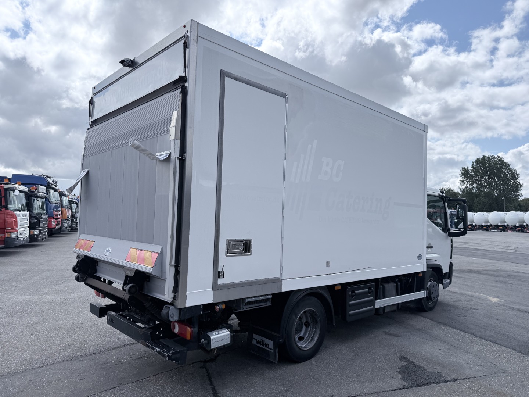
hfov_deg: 71.6
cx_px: 264
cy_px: 198
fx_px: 367
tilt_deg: +3.3
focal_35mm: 24
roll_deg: +0.1
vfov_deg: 56.8
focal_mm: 6.76
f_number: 1.78
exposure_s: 1/5319
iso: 100
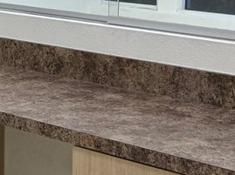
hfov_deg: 12.6
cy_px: -24
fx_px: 969
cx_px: -185
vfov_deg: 10.2
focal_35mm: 143
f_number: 1.78
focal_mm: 6.76
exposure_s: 1/207
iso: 64
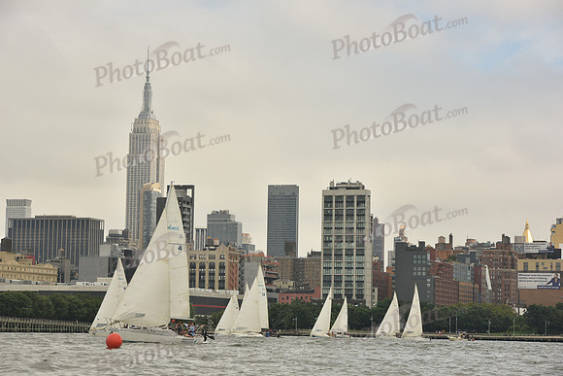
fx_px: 1721
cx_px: 282
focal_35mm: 110
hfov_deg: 18.6
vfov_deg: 12.5
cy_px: 188
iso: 320
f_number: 8
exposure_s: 1/1250
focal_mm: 110
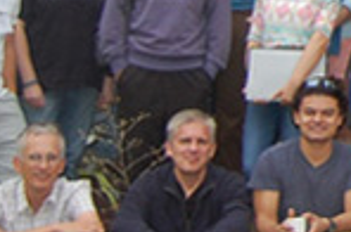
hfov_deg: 10.8
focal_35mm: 168
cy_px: -174
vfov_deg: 7.9
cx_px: 773
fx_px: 1634
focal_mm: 18
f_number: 4
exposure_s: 1/500
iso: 400
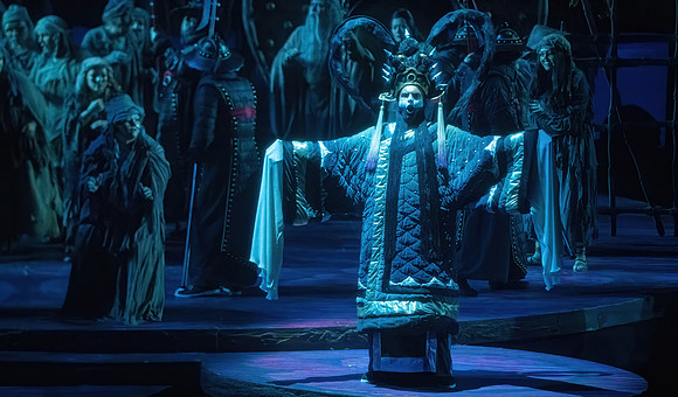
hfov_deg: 10.3
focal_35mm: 207
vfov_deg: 6.0
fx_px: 3767
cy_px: 226
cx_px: 339
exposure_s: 1/400
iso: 20000
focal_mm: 200
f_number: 4.5
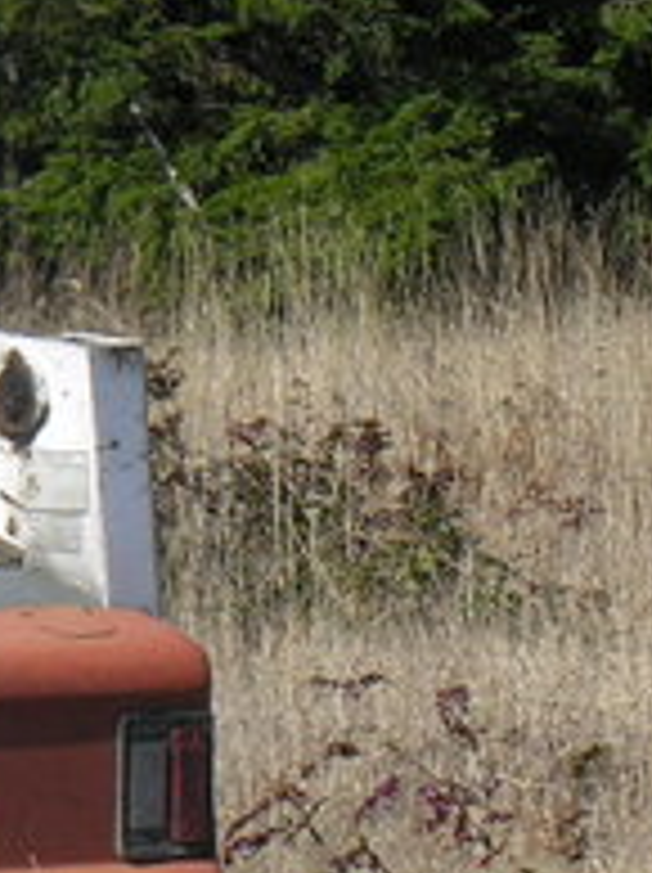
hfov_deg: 2.2
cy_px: 544
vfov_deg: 3.0
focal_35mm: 672
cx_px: -1362
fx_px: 16914
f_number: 6.8
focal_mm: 32.4
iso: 50
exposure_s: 1/202
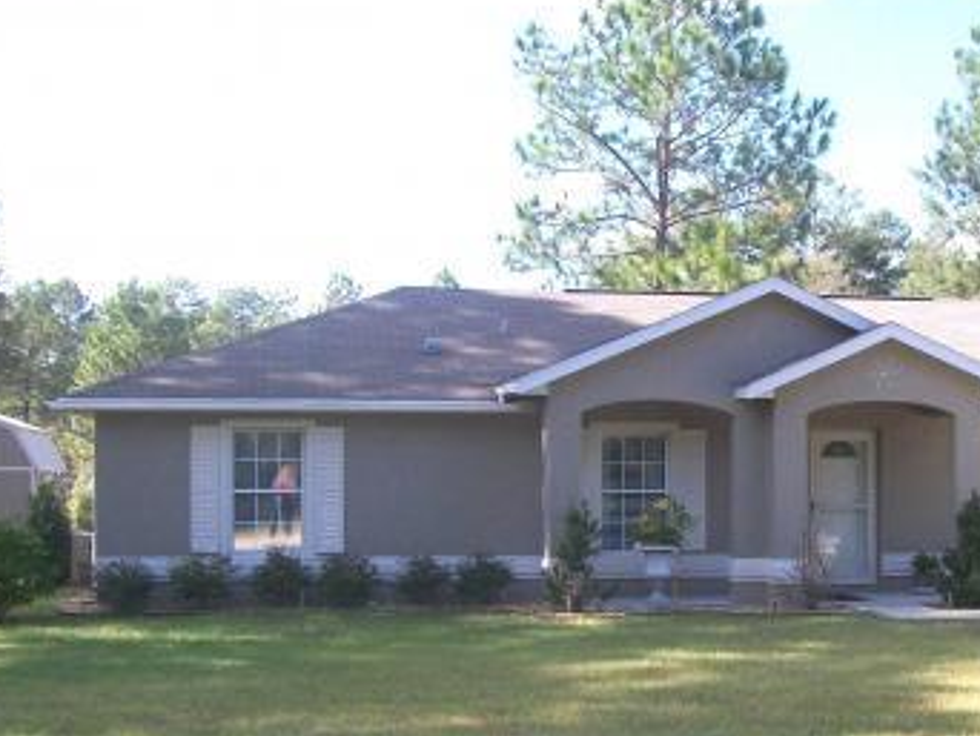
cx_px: 676
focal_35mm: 61
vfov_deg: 23.9
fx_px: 1728
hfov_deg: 31.3
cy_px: 493
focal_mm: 6
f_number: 2.7
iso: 80
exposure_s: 1/500
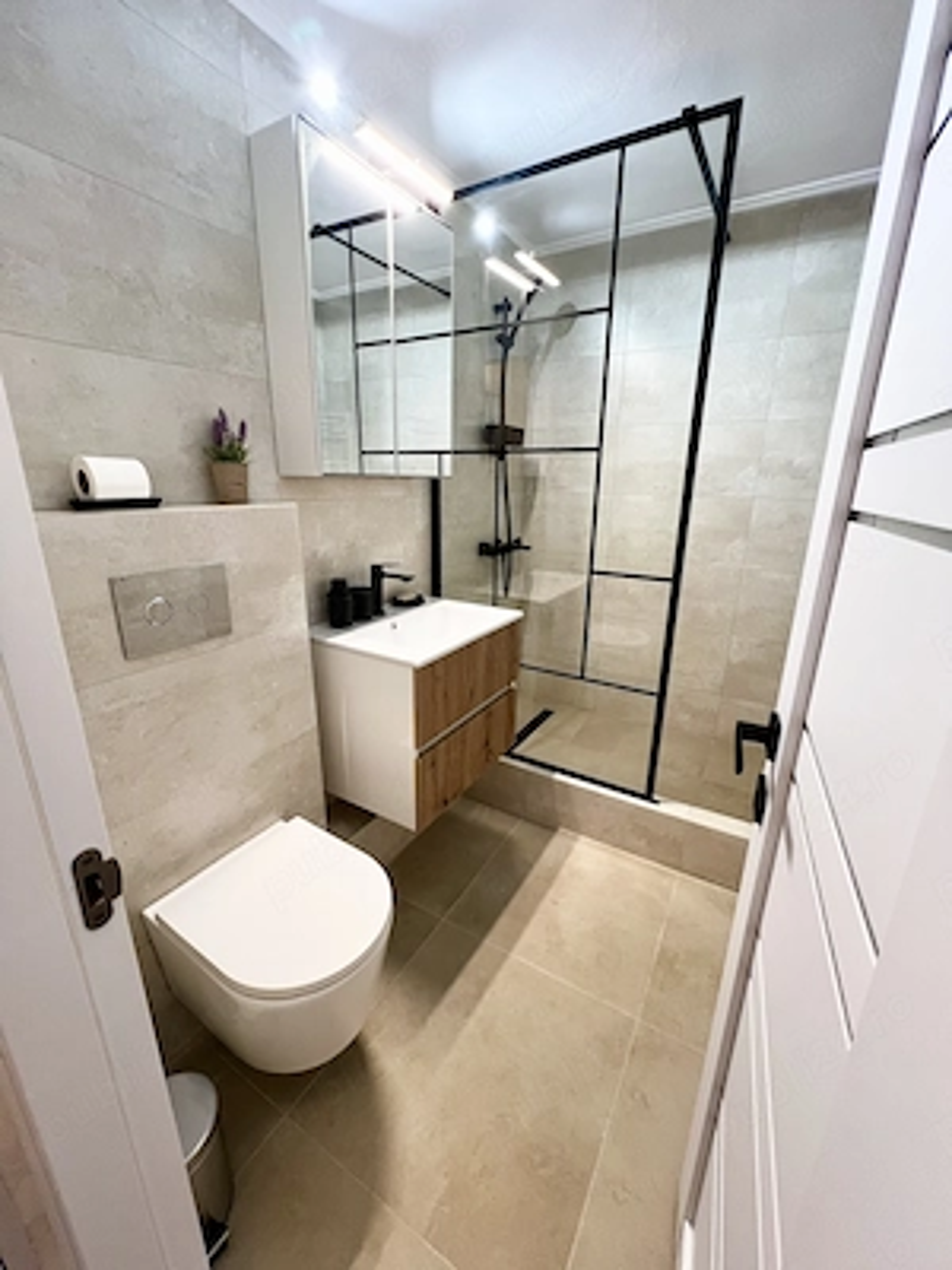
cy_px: 635
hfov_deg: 89.9
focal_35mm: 13
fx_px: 477
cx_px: 476
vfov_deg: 106.2
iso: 200
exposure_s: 1/50
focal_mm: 1.57
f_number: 1.8
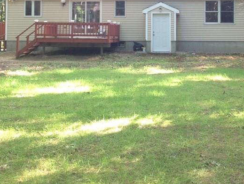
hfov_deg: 28.1
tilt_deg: +3.5
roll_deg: -1.3
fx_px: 487
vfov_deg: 20.9
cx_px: 150
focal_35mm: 69
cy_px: 17
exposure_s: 1/24
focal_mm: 4.28
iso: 50
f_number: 2.4
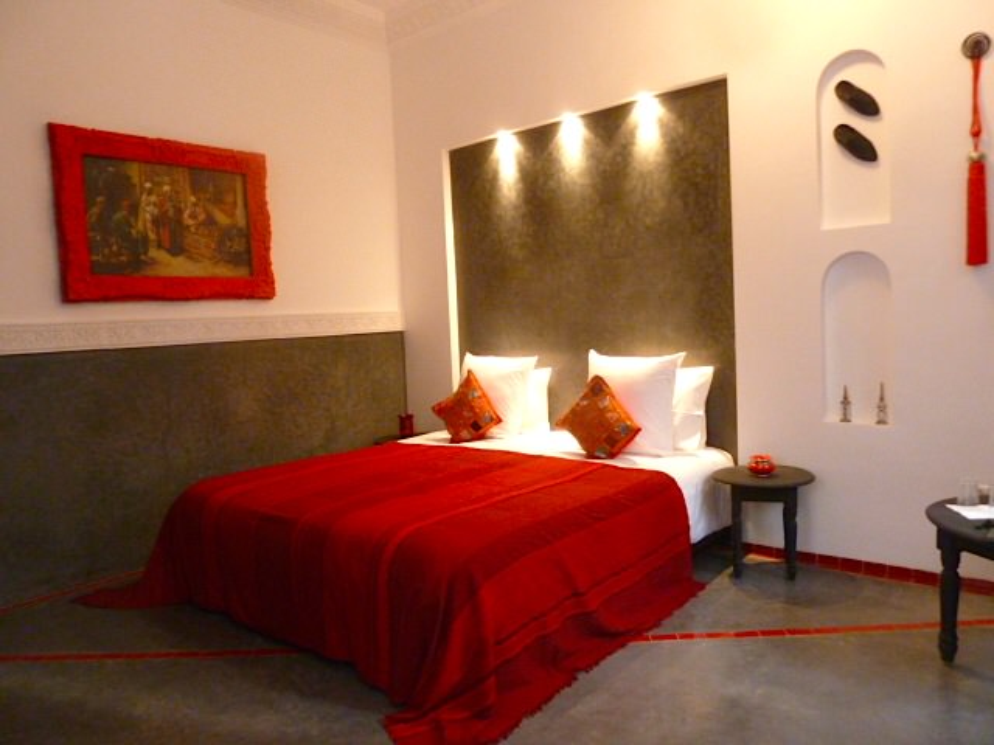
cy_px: 372
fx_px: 718
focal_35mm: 25
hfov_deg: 69.4
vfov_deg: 54.9
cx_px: 497
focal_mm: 4.1
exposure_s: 1/10
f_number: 3.3
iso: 400
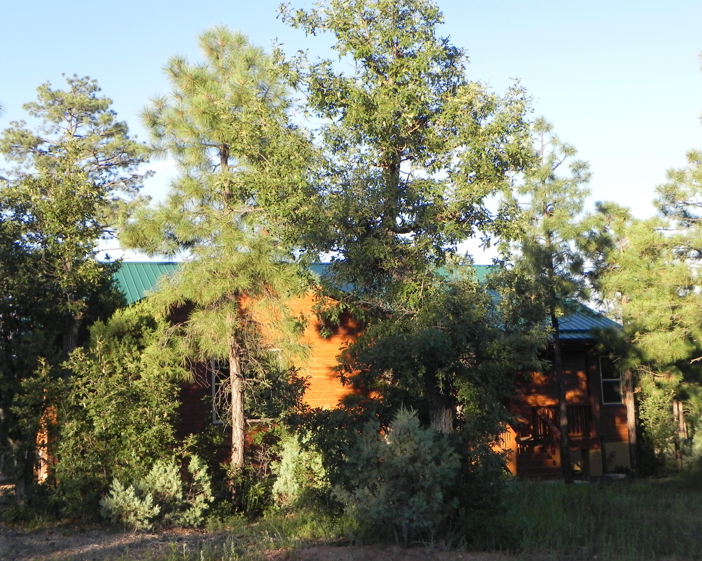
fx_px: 997
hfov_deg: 38.8
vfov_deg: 31.5
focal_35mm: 48
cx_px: 338
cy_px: 281
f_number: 4.5
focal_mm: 8.2
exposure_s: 1/174
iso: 160
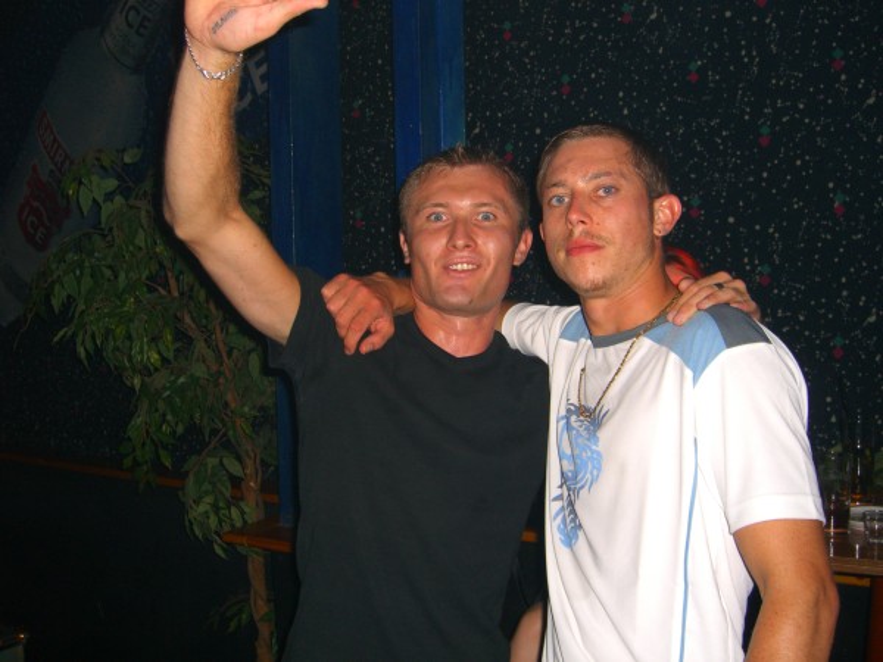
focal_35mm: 38
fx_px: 969
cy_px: 331
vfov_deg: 37.7
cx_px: 442
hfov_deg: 49.0
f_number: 2.8
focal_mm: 7.9
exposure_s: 1/60
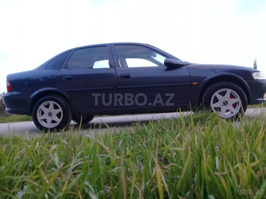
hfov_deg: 58.4
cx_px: 133
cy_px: 100
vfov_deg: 45.4
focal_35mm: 31
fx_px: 238
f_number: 2.2
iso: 50
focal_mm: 3.3
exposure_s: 1/33
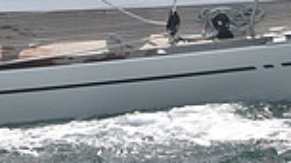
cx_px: 163
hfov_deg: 5.9
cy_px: -137
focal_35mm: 369
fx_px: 2843
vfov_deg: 3.3
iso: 320
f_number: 6.3
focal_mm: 92
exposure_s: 1/800
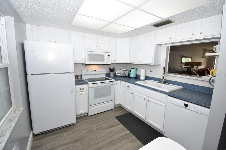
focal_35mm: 15
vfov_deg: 77.3
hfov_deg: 100.4
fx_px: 94
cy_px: 75
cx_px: 113
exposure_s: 1/60
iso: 400
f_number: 4.5
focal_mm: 10
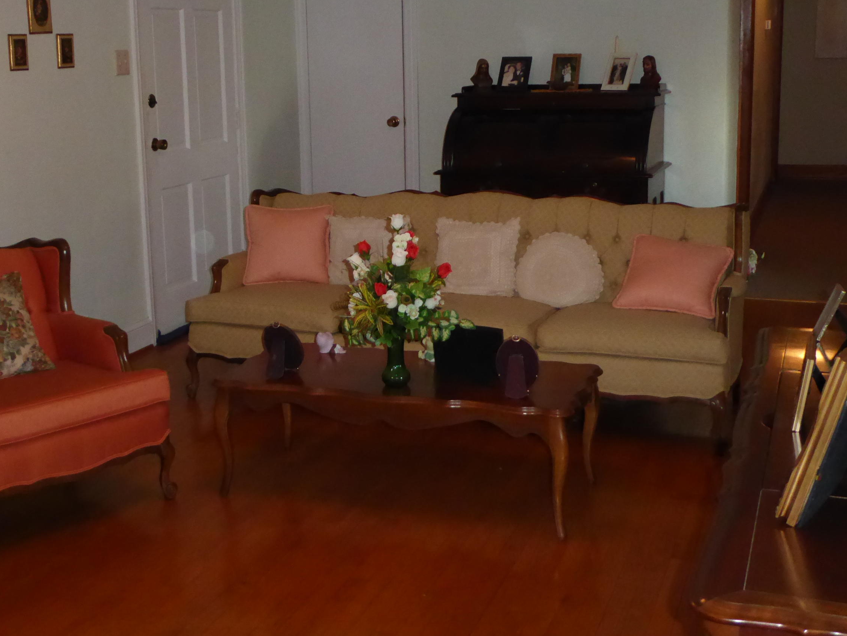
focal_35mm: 48
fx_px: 1175
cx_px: 365
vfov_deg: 30.2
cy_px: 242
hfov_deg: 39.6
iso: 800
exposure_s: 1/60
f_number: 3.7
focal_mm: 6.3
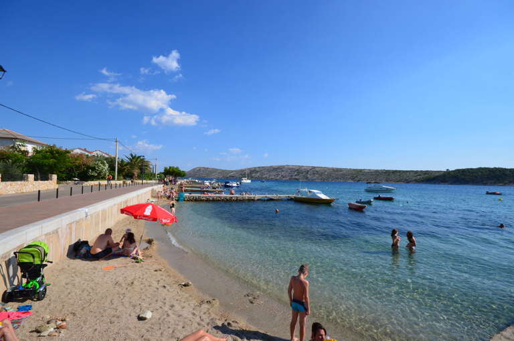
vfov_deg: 77.1
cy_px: 170
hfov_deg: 100.5
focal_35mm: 15
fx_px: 214
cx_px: 257
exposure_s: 1/320
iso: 200
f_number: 10
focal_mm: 10
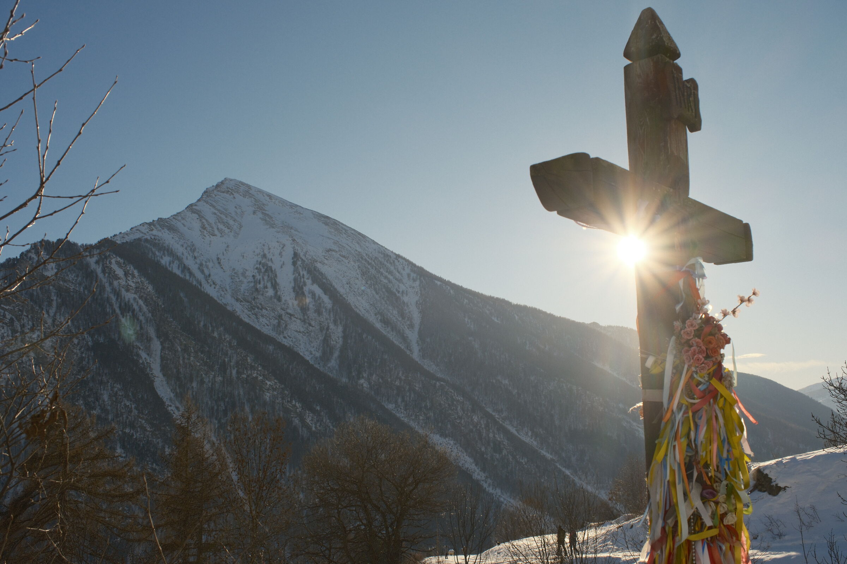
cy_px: 282
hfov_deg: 53.1
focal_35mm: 36
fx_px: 847
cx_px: 424
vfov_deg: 36.9
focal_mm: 24
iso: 500
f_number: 7.1
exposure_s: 1/1600
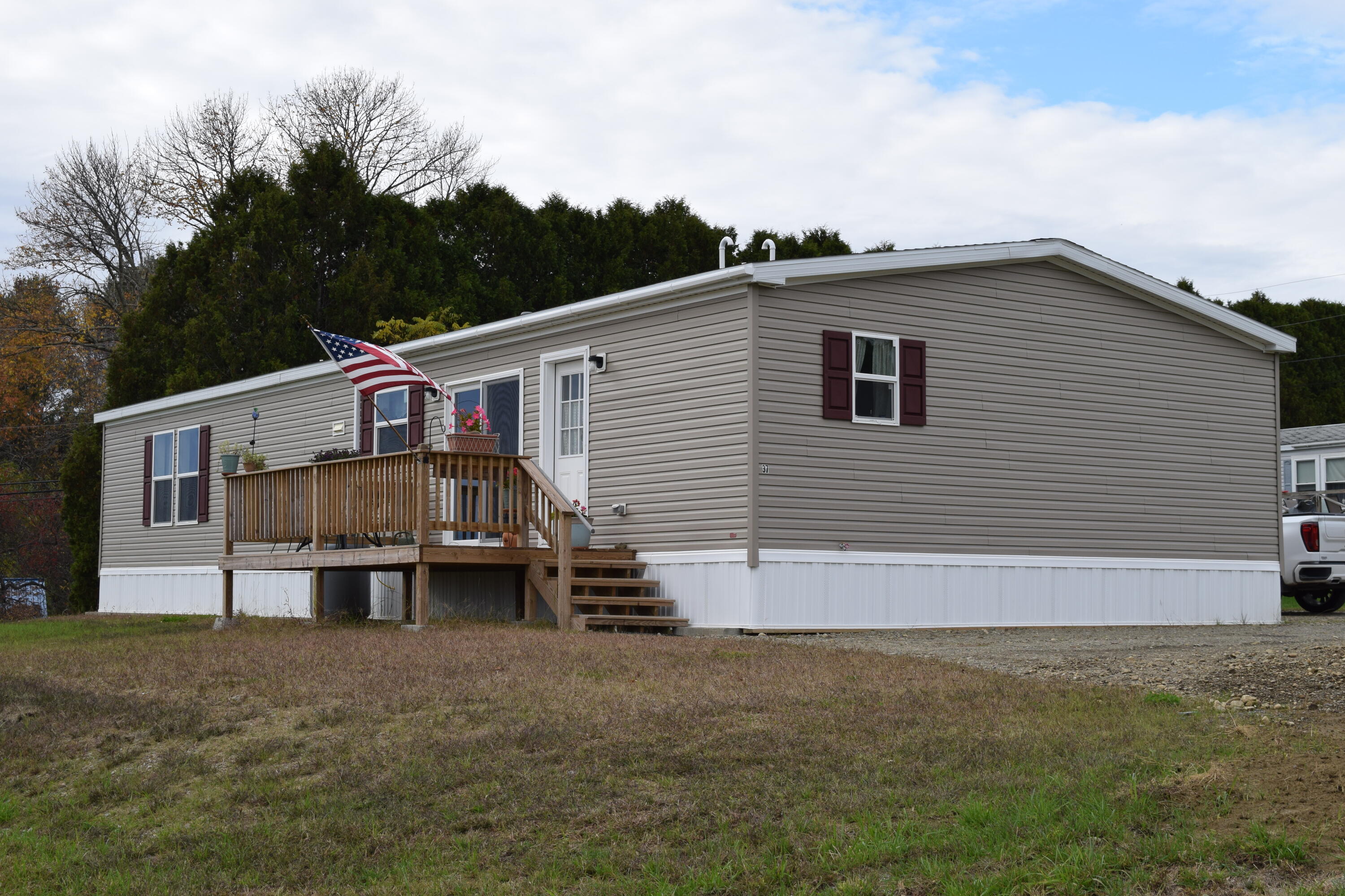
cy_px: 448
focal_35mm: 51
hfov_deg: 38.9
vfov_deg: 26.5
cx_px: 672
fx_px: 1905
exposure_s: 1/320
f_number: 9
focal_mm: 34
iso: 200
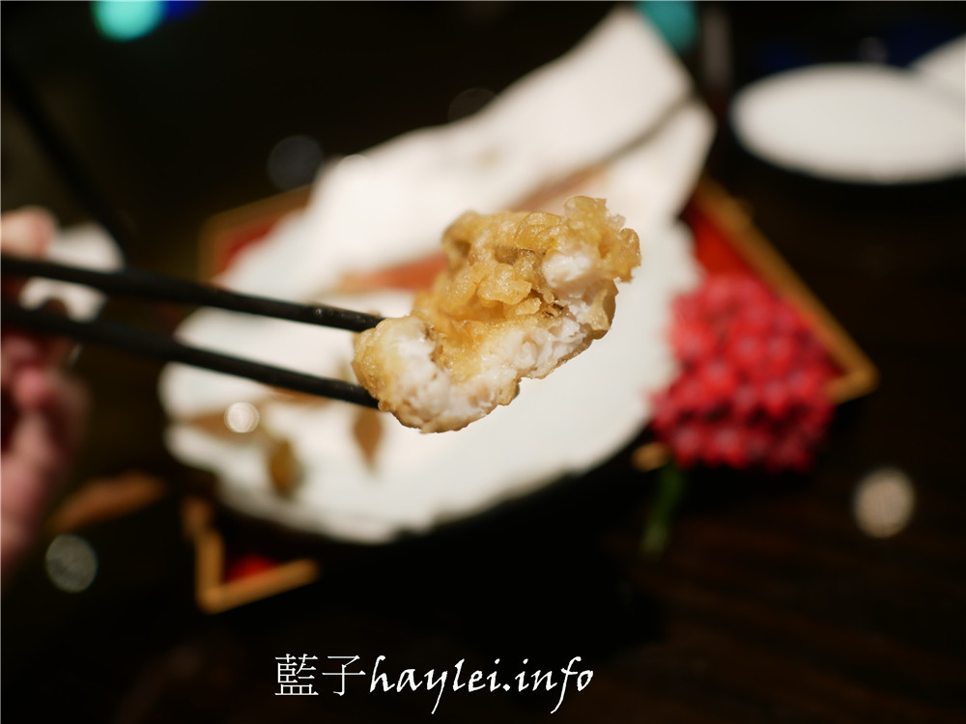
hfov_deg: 60.0
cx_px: 483
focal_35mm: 30
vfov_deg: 46.8
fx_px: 837
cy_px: 362
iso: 250
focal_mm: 15
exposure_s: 1/60
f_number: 1.7
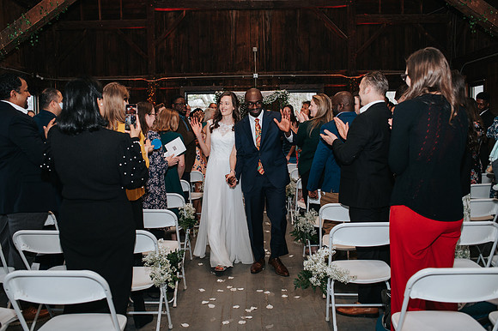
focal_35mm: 35
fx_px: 490
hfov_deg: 53.8
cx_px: 246
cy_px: 166
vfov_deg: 37.3
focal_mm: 35
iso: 1000
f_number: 3.2
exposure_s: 1/200
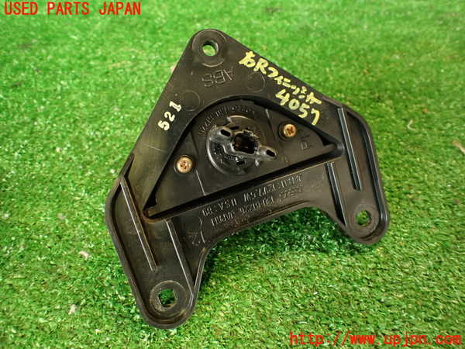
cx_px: 232
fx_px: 336
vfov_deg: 54.9
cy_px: 174
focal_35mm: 25
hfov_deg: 69.4
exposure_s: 1/30
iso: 400
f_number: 2
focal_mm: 4.5
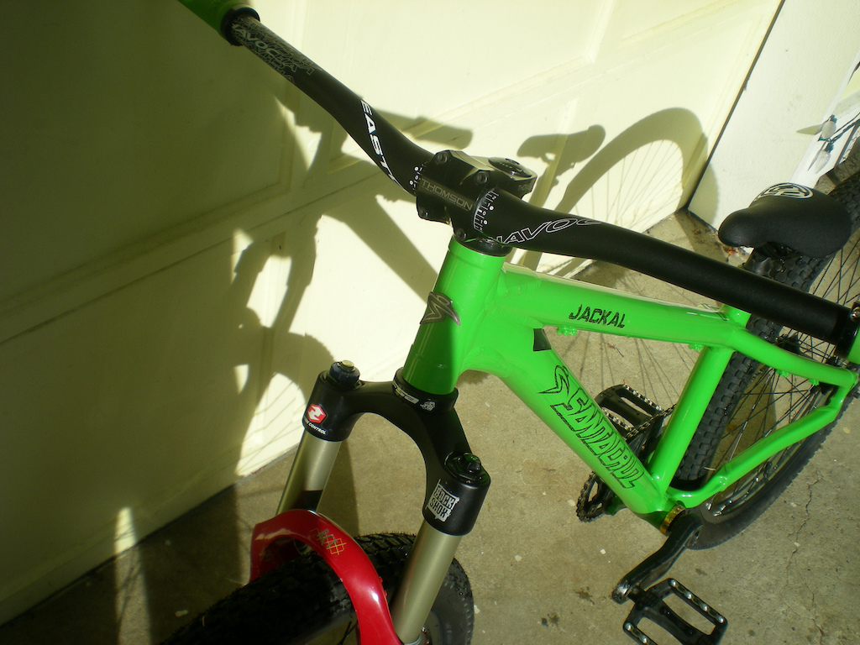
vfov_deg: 37.7
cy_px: 322
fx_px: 944
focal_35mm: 38
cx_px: 430
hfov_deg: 49.0
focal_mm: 6.3
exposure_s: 1/303
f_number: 4.6
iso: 50
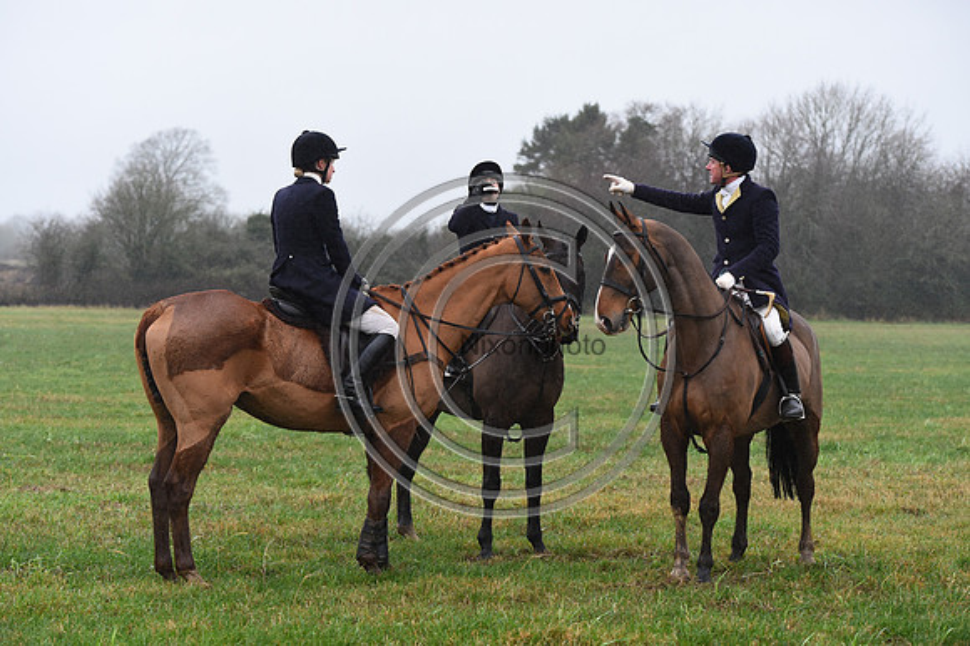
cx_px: 485
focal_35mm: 95
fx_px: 2558
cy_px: 323
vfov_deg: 14.4
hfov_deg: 21.5
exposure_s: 1/1250
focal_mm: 95
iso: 2500
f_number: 4.5
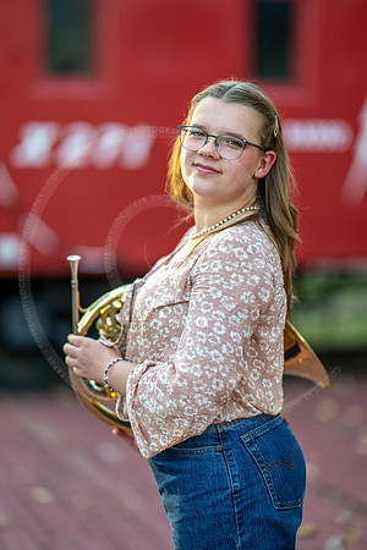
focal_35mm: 85
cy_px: 275
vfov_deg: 23.9
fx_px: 1300
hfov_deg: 16.1
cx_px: 184
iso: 160
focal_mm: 85
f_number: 1.2
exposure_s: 1/500
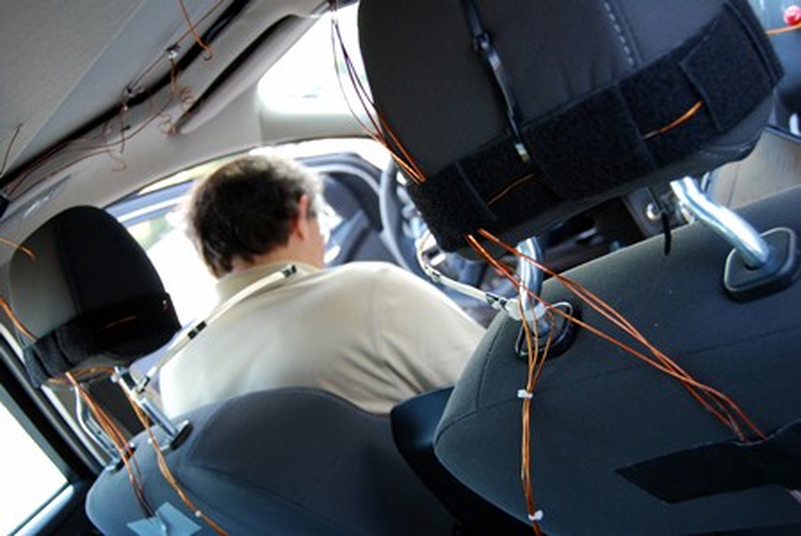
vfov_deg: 34.3
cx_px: 400
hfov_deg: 49.5
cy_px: 268
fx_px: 869
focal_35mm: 39
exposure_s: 1/30
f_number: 4
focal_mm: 26
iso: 280
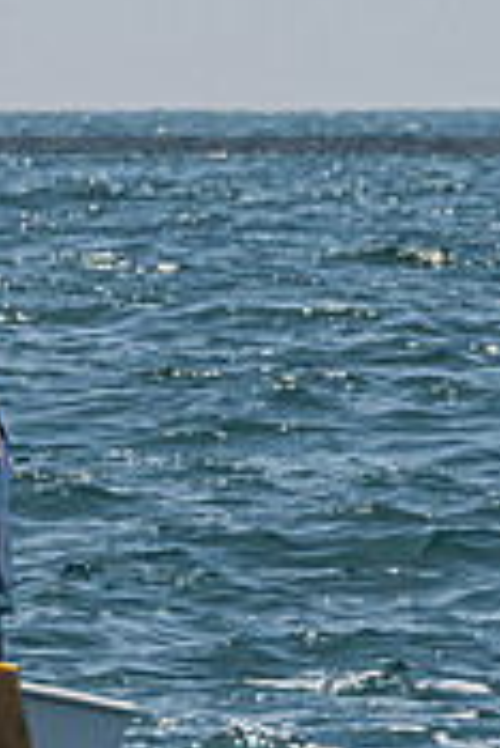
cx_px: -373
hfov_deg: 1.6
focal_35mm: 875
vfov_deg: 2.4
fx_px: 18192
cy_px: 479
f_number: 8
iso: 250
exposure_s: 1/1600
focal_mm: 200
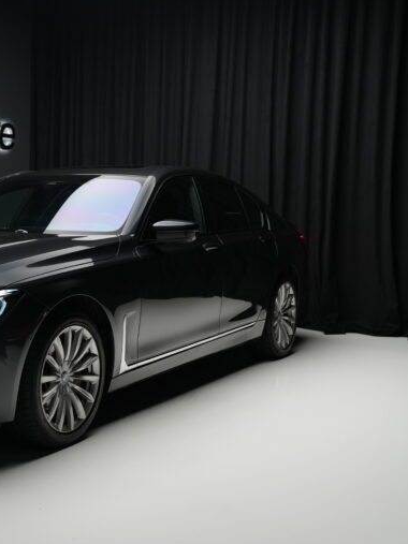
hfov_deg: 27.1
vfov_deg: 37.5
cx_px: 12
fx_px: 802
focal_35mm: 51
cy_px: 271
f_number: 4
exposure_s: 1/40
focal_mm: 35
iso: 1000
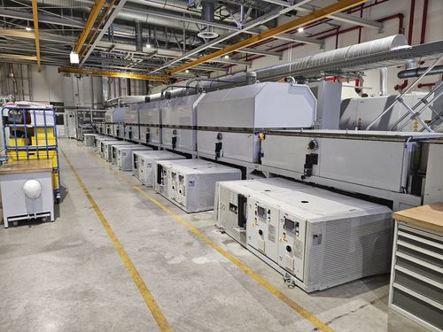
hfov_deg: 73.9
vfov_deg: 58.9
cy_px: 166
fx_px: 294
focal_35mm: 23
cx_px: 222
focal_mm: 5.4
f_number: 1.8
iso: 400
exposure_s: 1/100
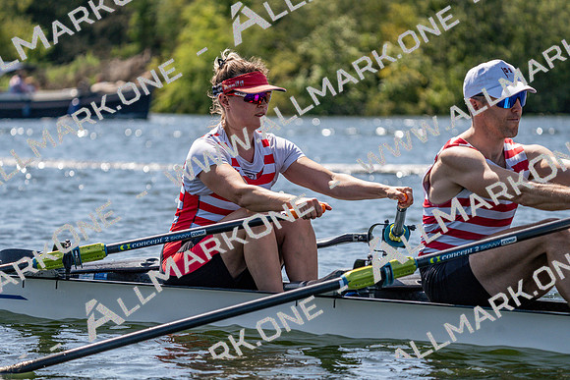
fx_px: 3167
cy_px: 190
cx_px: 285
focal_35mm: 200
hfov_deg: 10.3
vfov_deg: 6.9
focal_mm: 200
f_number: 5.6
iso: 320
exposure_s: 1/2000
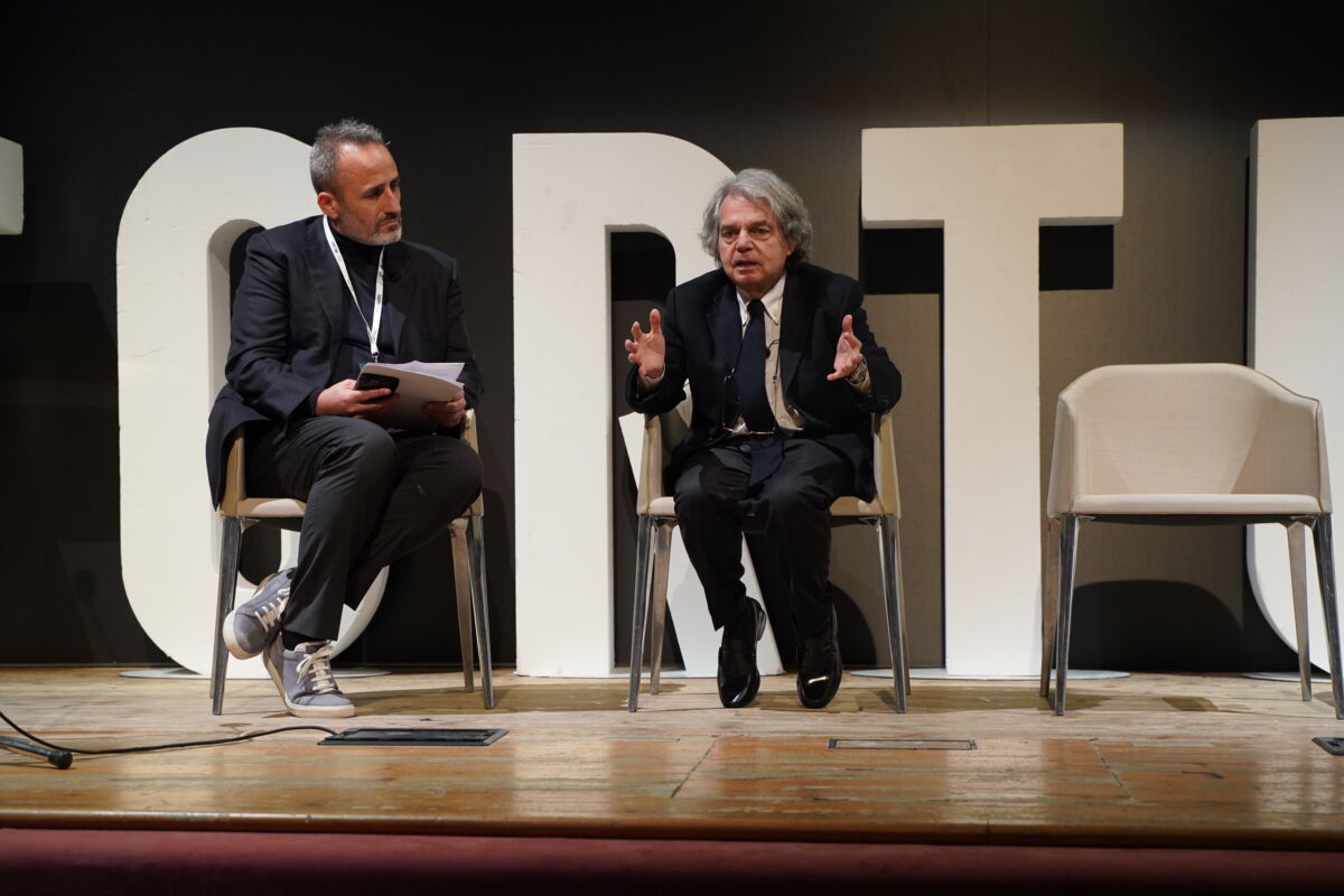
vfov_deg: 19.5
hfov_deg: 28.8
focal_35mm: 70
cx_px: 672
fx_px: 2613
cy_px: 448
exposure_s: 1/100
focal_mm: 70
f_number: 4.5
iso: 2500
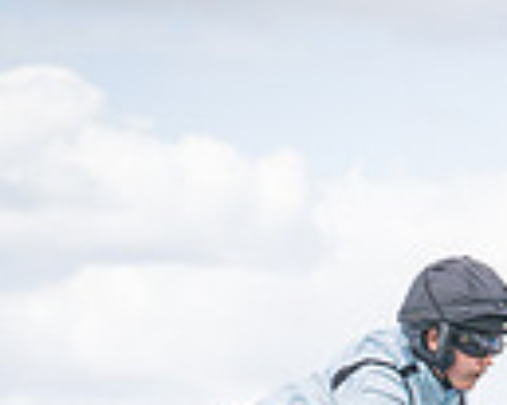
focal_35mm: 363
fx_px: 5443
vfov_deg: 4.2
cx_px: 563
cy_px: 767
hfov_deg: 5.3
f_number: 4
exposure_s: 1/1600
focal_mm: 70
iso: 400
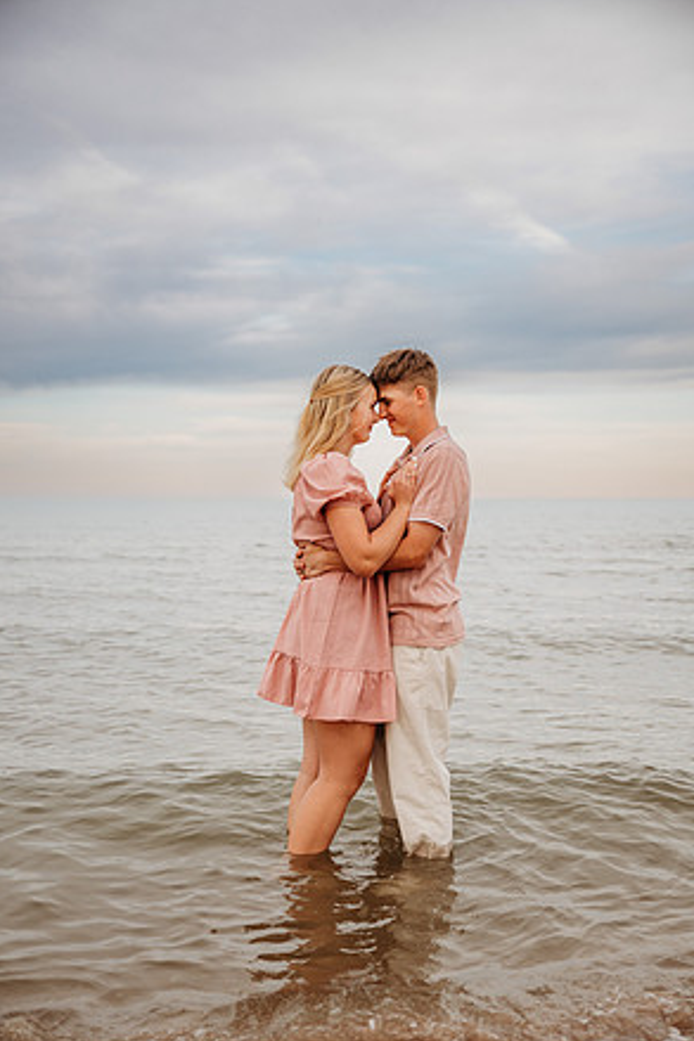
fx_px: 1244
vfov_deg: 45.4
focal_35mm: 43
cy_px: 523
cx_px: 351
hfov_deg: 31.2
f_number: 2.8
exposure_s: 1/1000
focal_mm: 42
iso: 320
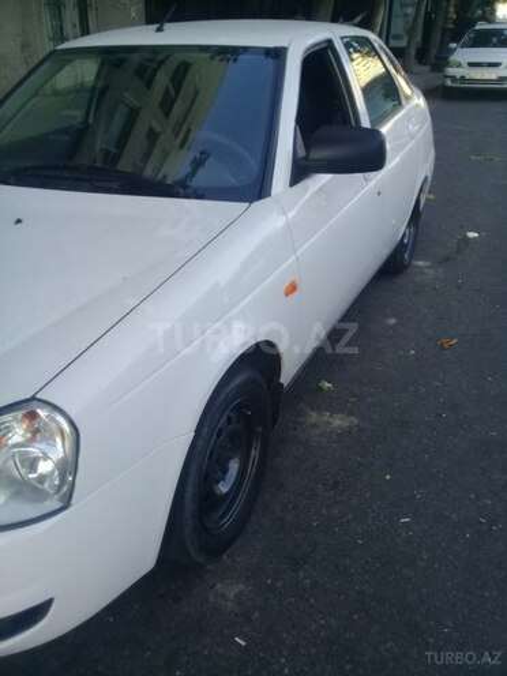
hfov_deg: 45.4
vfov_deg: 58.4
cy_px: 338
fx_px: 605
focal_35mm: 31
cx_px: 254
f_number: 2.2
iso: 50
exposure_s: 1/198
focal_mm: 3.3
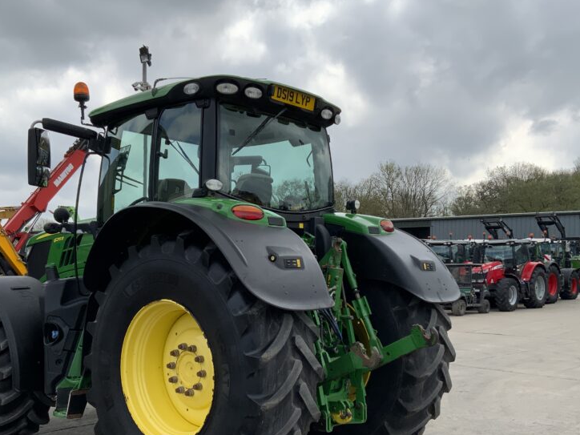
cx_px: 265
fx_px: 687
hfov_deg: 45.7
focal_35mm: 41
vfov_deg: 34.9
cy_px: 278
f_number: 1.8
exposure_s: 1/1342
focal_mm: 3
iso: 16
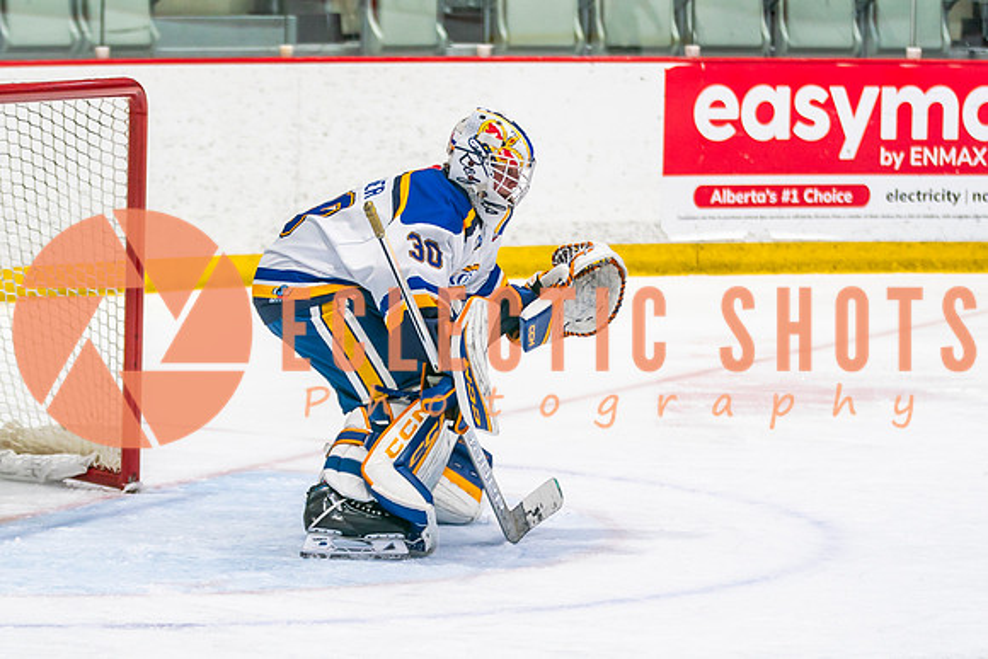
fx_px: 5869
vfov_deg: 6.4
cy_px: 394
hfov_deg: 9.6
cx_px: 458
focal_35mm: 214
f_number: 2.8
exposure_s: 1/640
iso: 400
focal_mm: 115
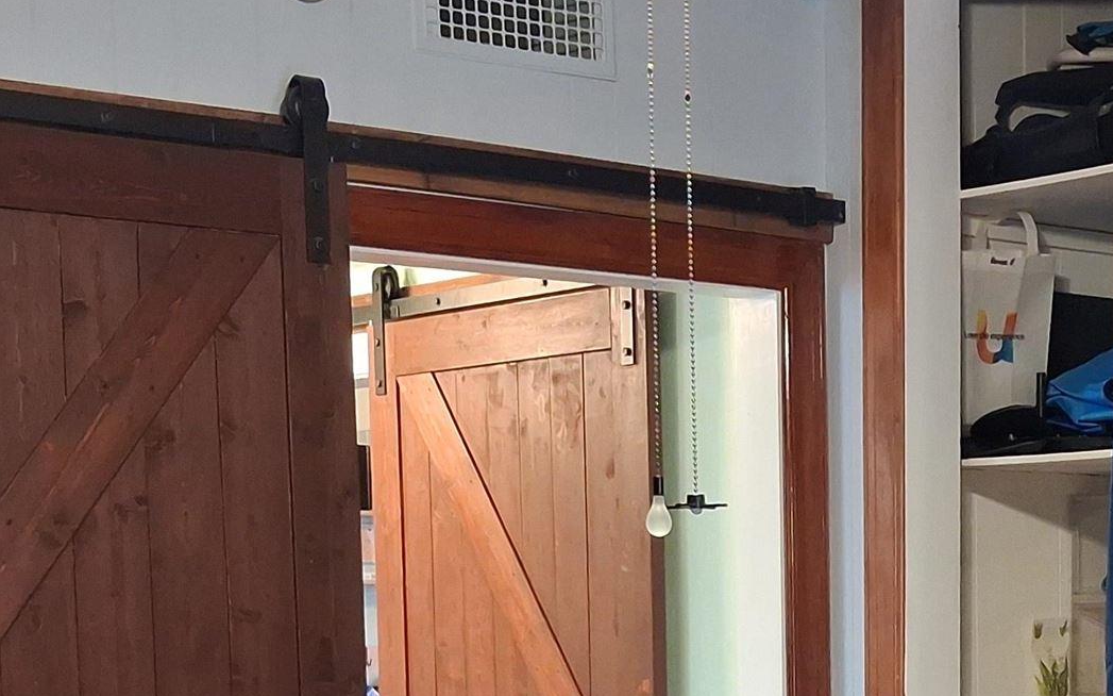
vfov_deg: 15.0
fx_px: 2548
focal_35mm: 84
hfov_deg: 24.2
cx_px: 917
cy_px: 862
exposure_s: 1/33
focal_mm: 4
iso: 500
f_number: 1.8
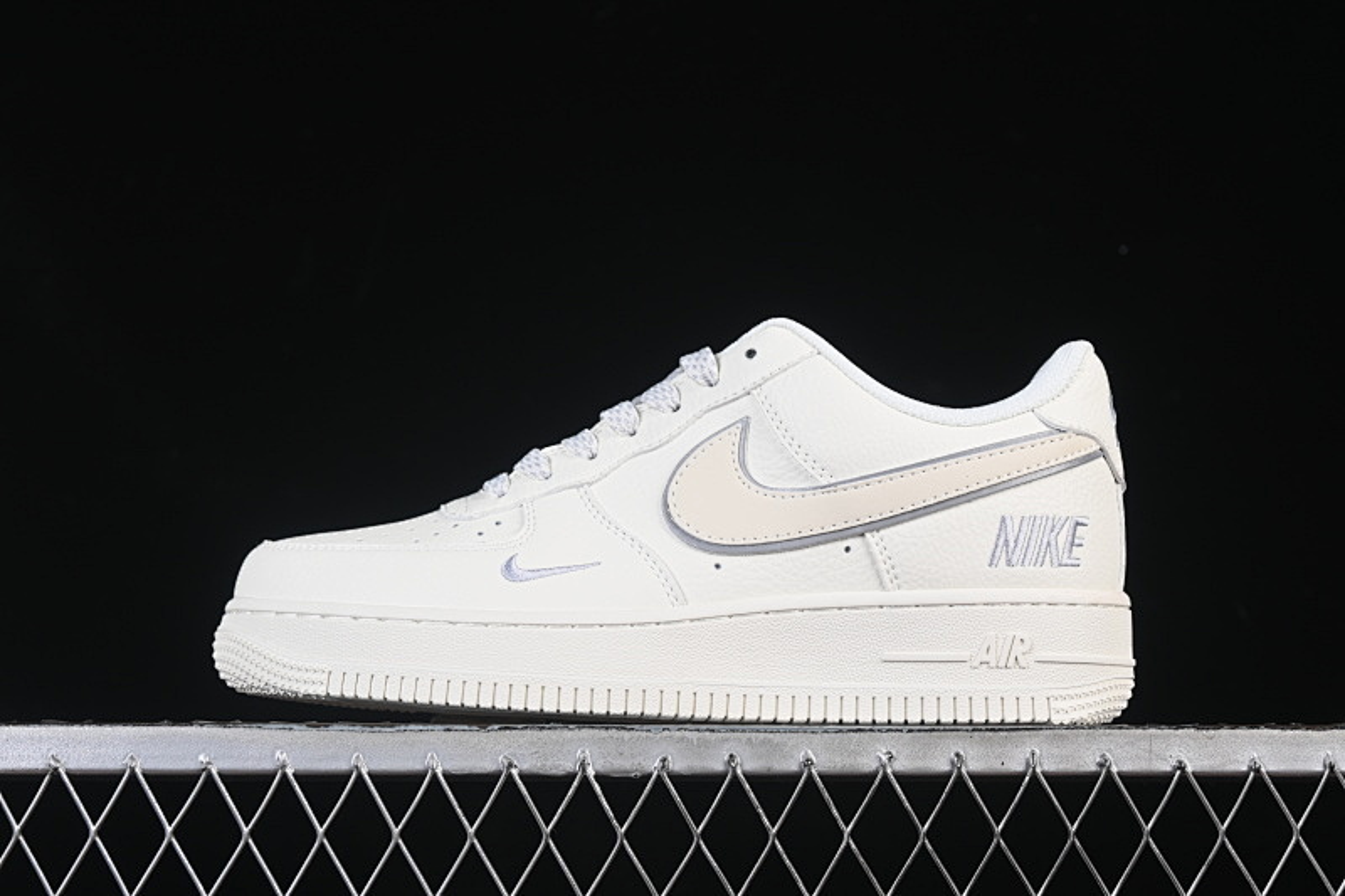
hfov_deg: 27.0
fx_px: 2801
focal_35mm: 75
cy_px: 448
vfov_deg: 18.2
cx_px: 672
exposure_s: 1/80
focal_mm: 50
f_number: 8
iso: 160
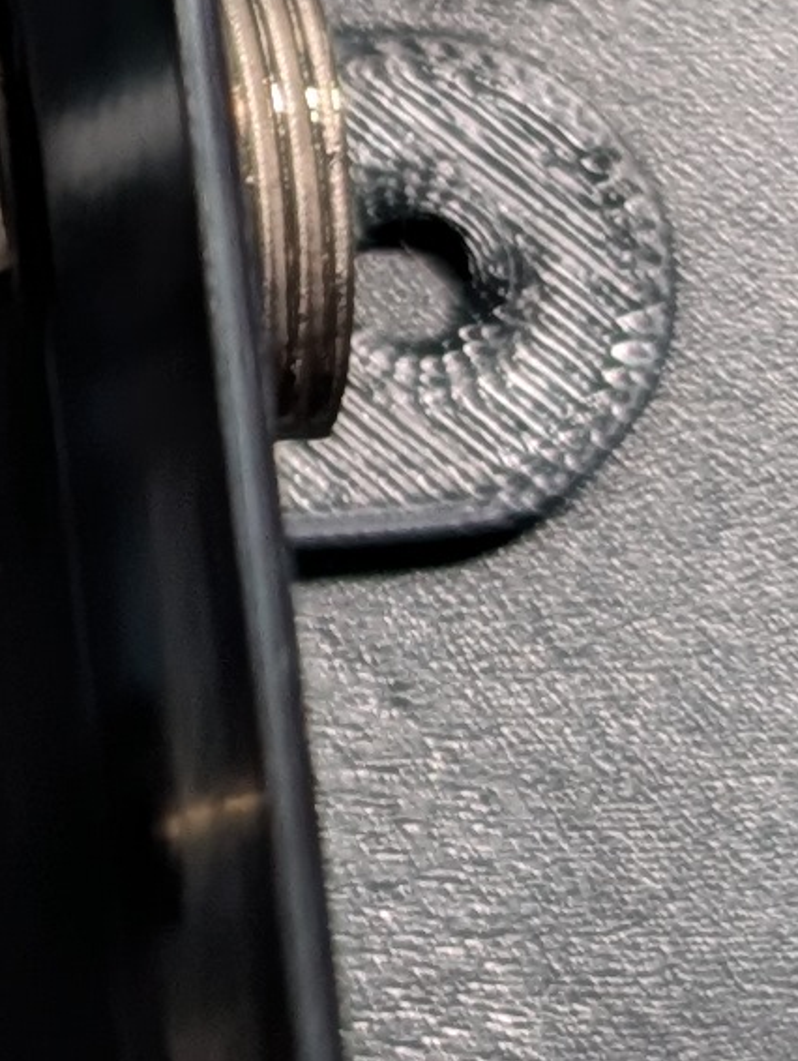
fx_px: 5306
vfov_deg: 11.3
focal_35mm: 173
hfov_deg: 7.9
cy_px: 58
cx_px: -1203
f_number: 1.68
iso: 212
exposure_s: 1/60.7
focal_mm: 6.9
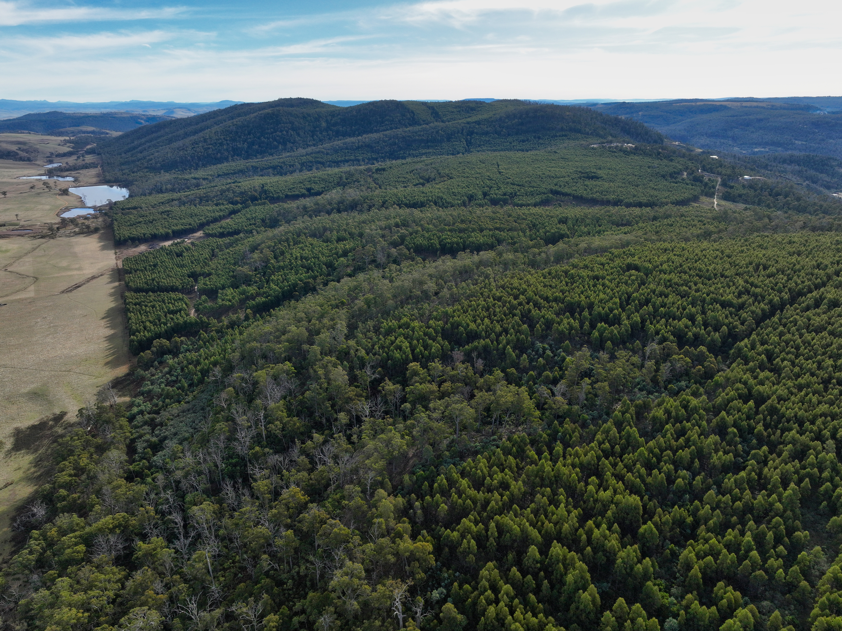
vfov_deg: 56.8
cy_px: 316
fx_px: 584
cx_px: 421
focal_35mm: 24
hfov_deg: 71.6
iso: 100
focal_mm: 12.29
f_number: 5.6
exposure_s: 1/30
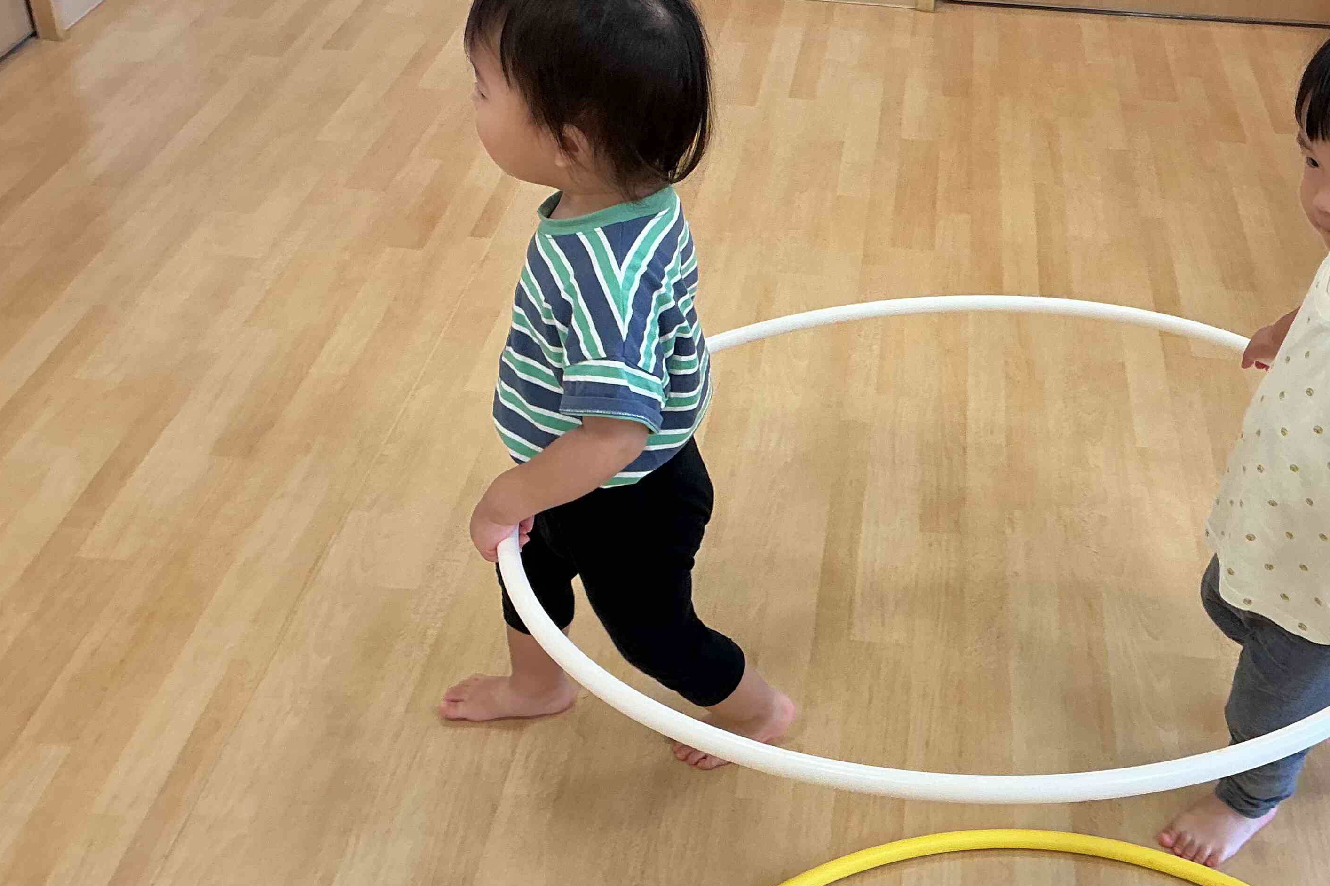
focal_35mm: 43
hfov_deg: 44.9
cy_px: 392
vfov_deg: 31.2
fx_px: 1588
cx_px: 863
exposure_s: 1/120
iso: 40
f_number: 1.8
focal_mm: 3
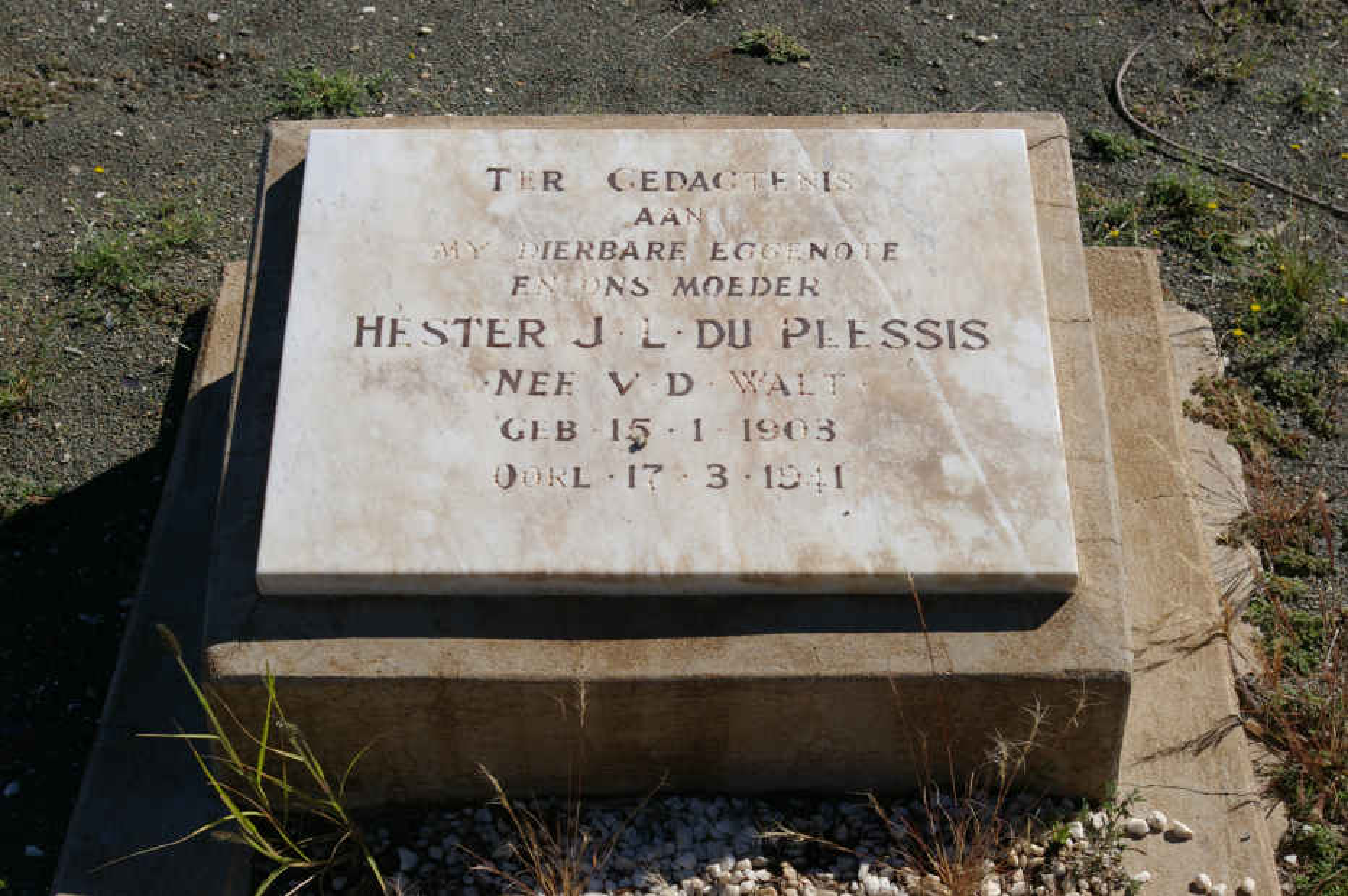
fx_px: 2413
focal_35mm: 64
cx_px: 674
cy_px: 448
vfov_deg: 21.0
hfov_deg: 31.2
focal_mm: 43
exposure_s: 1/350
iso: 200
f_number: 11
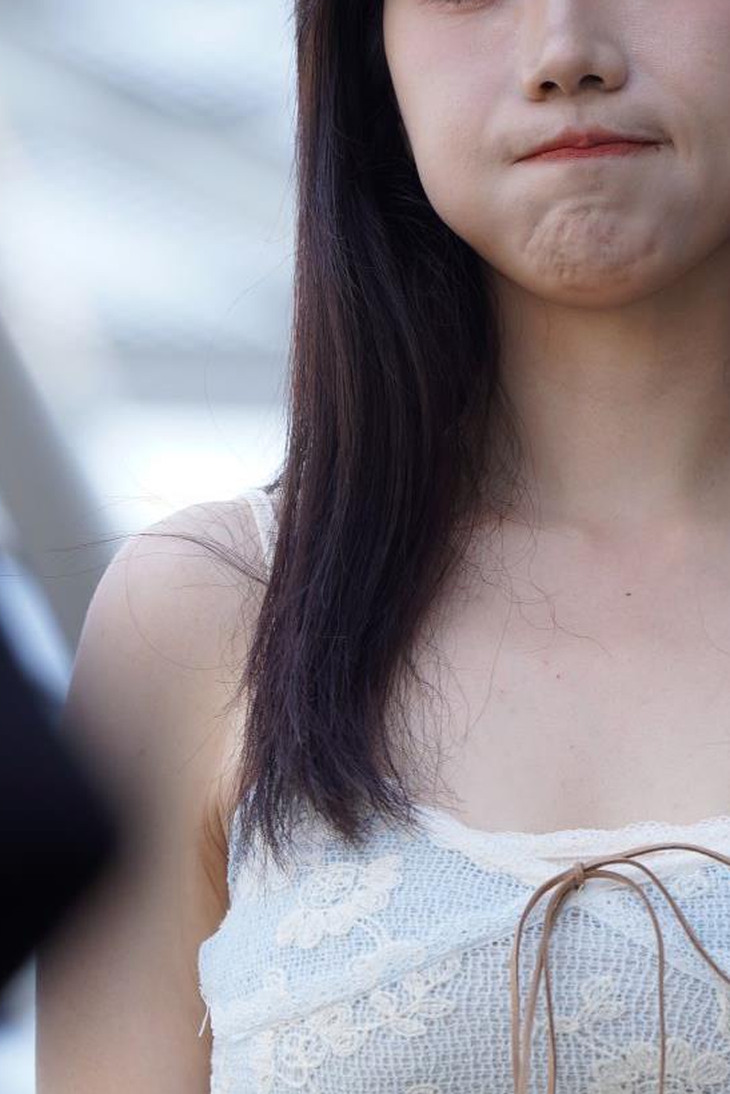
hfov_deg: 2.1
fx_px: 19731
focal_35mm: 649
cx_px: 758
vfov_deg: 3.2
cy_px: 1101
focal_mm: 200
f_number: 4
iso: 200
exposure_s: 1/400
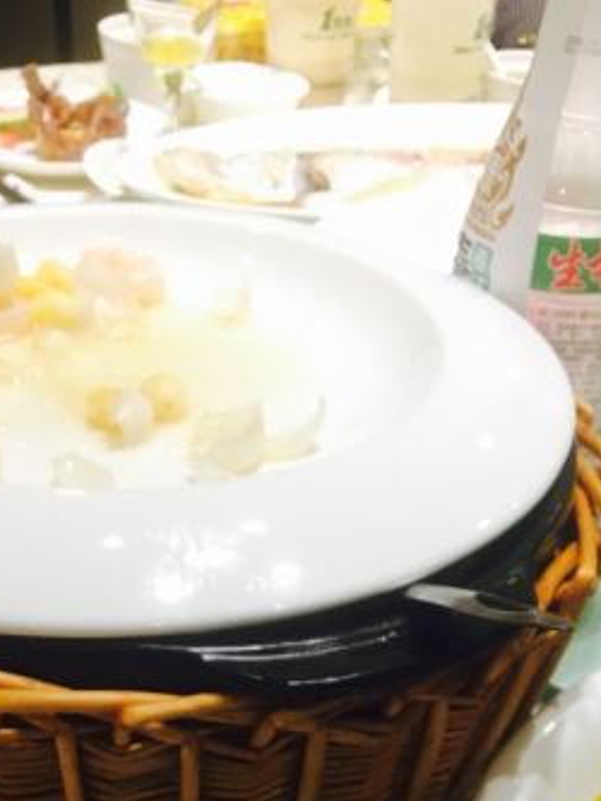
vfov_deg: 29.7
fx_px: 1411
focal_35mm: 61
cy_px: 784
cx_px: 331
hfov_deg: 24.0
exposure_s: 1/33
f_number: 2.2
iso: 50
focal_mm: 4.15
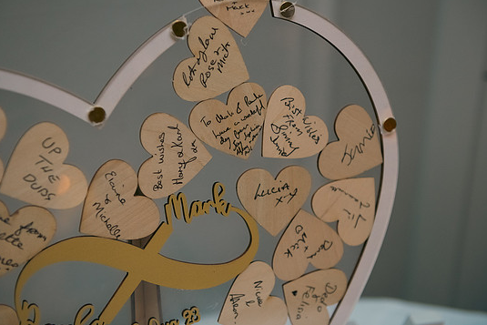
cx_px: 230
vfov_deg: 26.0
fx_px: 704
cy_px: 151
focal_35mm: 52
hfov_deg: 38.2
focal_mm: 48
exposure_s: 1/160
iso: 800
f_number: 3.5
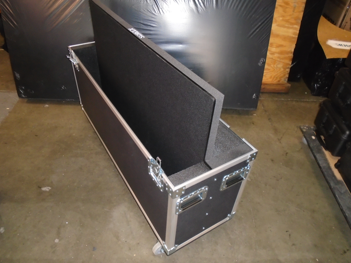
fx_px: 264
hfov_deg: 67.3
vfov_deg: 53.1
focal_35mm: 26
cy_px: 132
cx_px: 176
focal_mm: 4.6
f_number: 3.2
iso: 400
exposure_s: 1/30
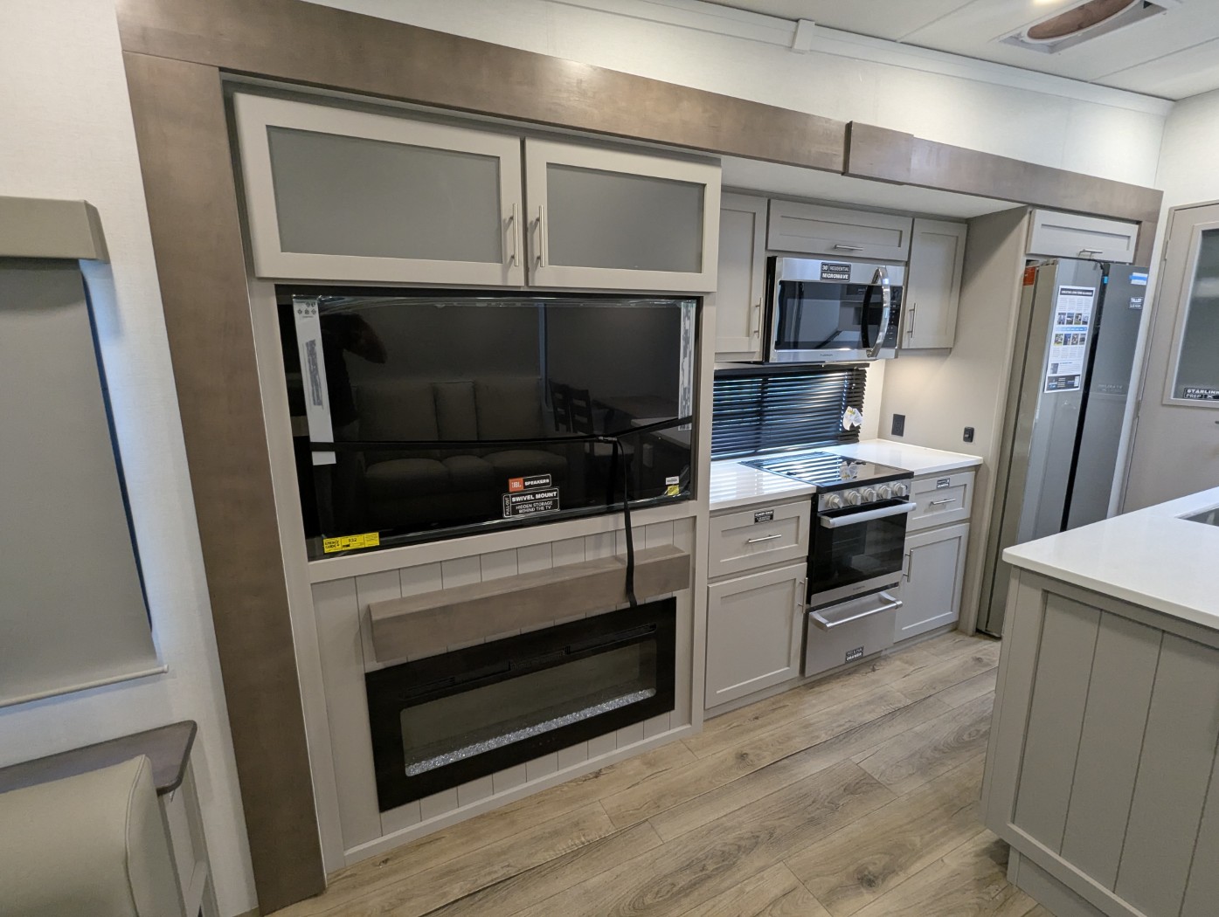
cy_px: 458
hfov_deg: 94.4
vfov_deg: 78.2
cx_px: 610
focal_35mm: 16
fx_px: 564
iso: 218
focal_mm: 2.35
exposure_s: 1/69.5
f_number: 2.2
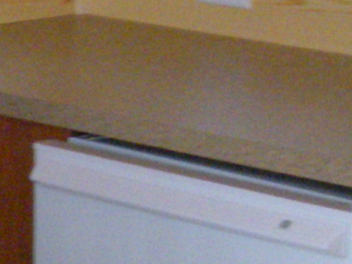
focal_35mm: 244
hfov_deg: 7.8
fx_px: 2481
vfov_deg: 6.1
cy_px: 174
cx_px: -365
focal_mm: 5.9
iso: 363
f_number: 3.8
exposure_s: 1/55.1
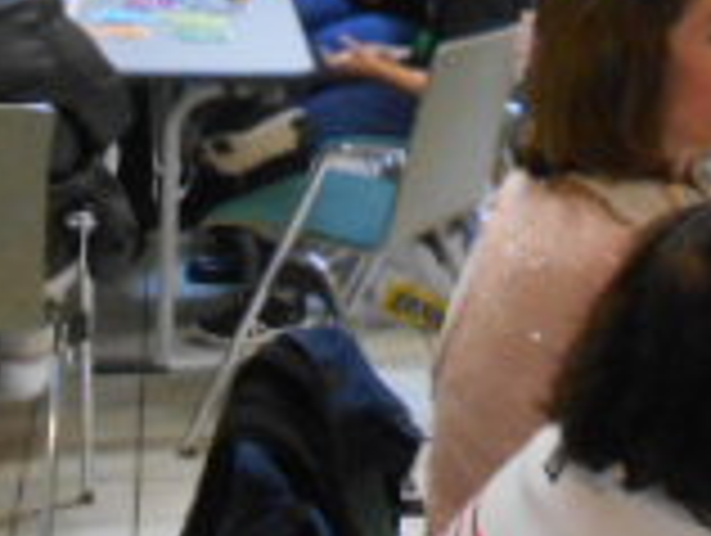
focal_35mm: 105
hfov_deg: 18.1
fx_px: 2160
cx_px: 756
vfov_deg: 13.5
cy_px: -212
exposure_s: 1/30
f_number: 3.2
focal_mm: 4.6
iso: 400
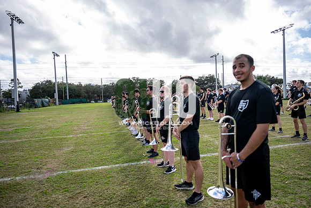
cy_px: 104
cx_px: 156
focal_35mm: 24
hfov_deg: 73.7
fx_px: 207
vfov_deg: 53.2
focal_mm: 24
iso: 125
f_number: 2.8
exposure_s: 1/1250
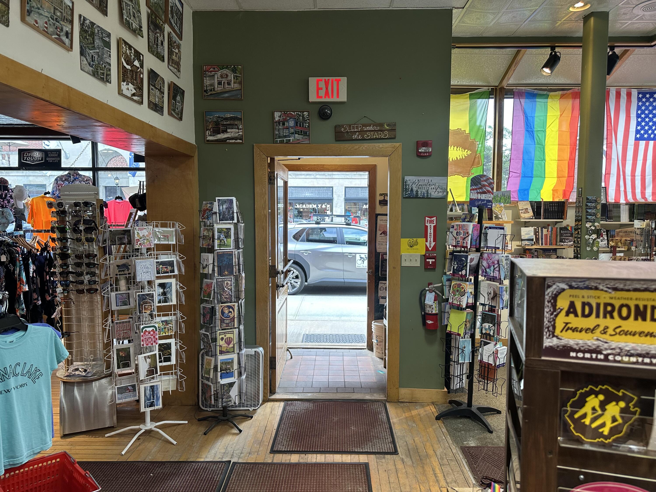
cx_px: 328
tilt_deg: -4.1
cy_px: 246
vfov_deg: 56.8
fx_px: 455
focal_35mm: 24
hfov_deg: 71.6
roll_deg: -0.3
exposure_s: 1/120
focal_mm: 6.86
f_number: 1.78
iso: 160
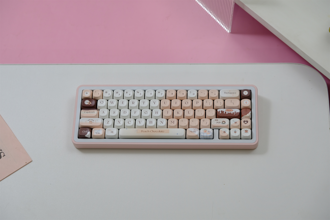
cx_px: 165
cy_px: 110
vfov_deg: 17.9
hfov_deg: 26.7
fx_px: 697
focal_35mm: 76
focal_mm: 50.5
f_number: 5
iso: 250
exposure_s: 1/50
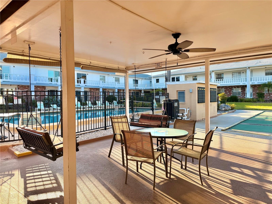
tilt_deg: -0.5
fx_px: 189
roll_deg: +1.0
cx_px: 136
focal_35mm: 24
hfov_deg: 71.6
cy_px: 102
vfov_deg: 56.8
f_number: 1.78
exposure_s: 1/1618
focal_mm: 6.76
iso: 100
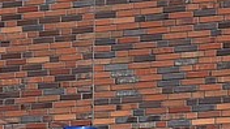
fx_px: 2220
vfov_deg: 3.3
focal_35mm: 364
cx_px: -246
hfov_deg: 5.8
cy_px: 371
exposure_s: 1/400
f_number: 10
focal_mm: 68
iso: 200
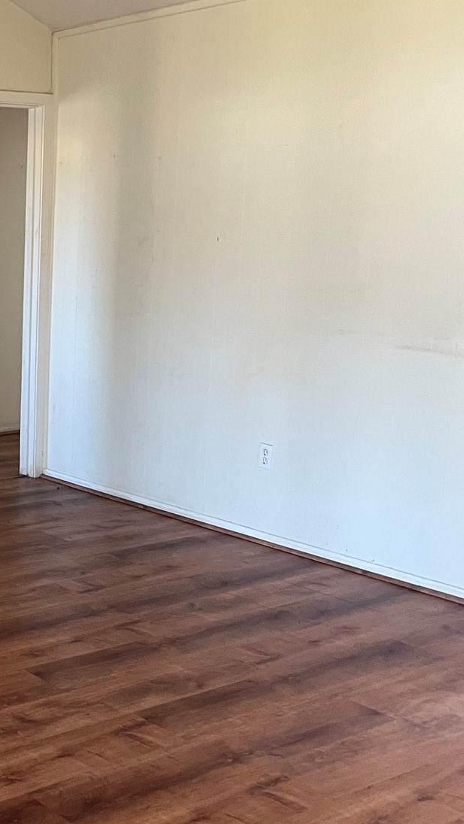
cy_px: 421
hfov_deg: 21.2
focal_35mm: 53
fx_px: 1159
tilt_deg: -11.1
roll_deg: +0.4
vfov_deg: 39.2
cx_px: -80
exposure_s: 1/60
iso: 160
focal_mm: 5.1
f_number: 1.6
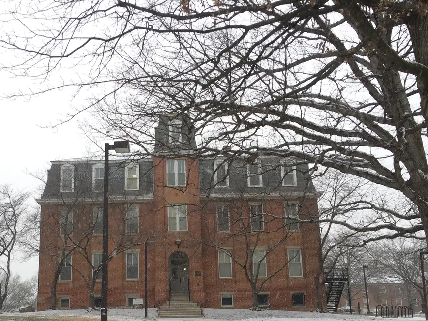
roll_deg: +2.0
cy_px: 210
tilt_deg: +11.6
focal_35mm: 40
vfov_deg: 35.7
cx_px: 157
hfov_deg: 46.3
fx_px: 495
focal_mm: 4.15
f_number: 2.2
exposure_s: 1/144
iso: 32
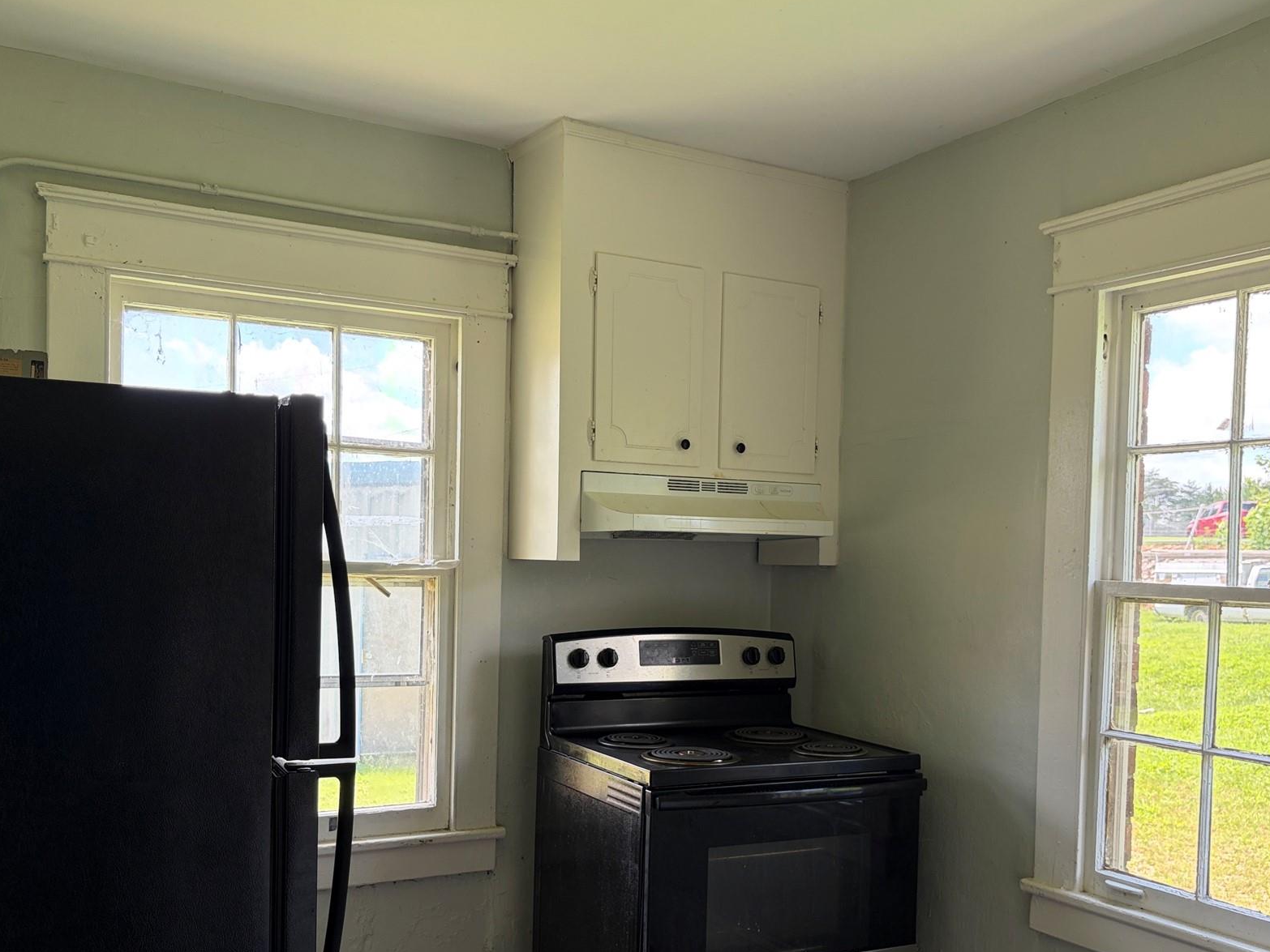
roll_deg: -1.5
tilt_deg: -1.1
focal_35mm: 34
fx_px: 1248
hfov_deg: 53.9
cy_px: 591
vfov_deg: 41.5
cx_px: 671
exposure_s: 1/189
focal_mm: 5.96
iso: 50
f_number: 1.6
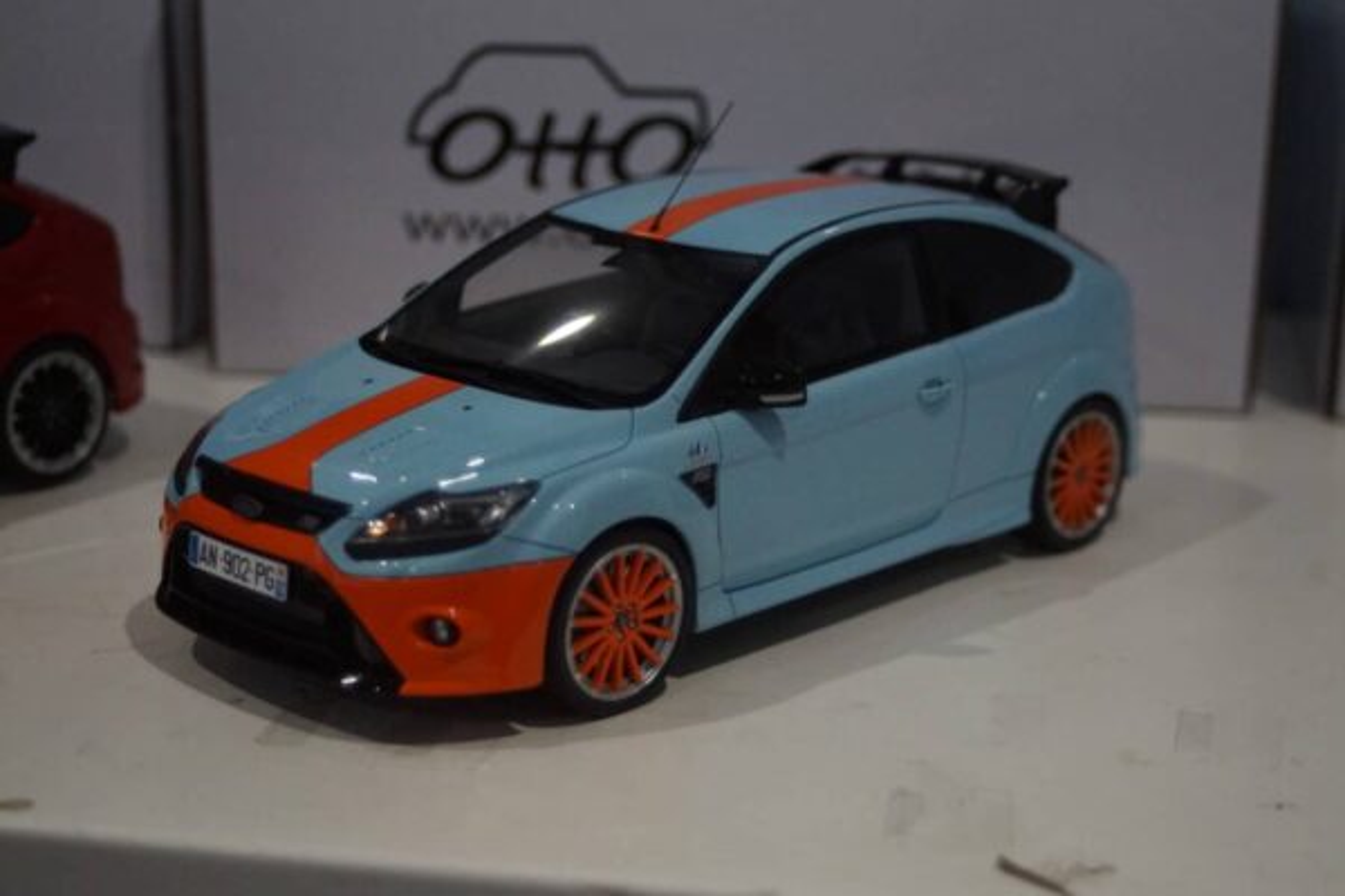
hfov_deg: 33.4
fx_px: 2241
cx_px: 672
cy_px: 448
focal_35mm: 60
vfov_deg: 22.6
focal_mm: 40
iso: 2500
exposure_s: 1/160
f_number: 4.5
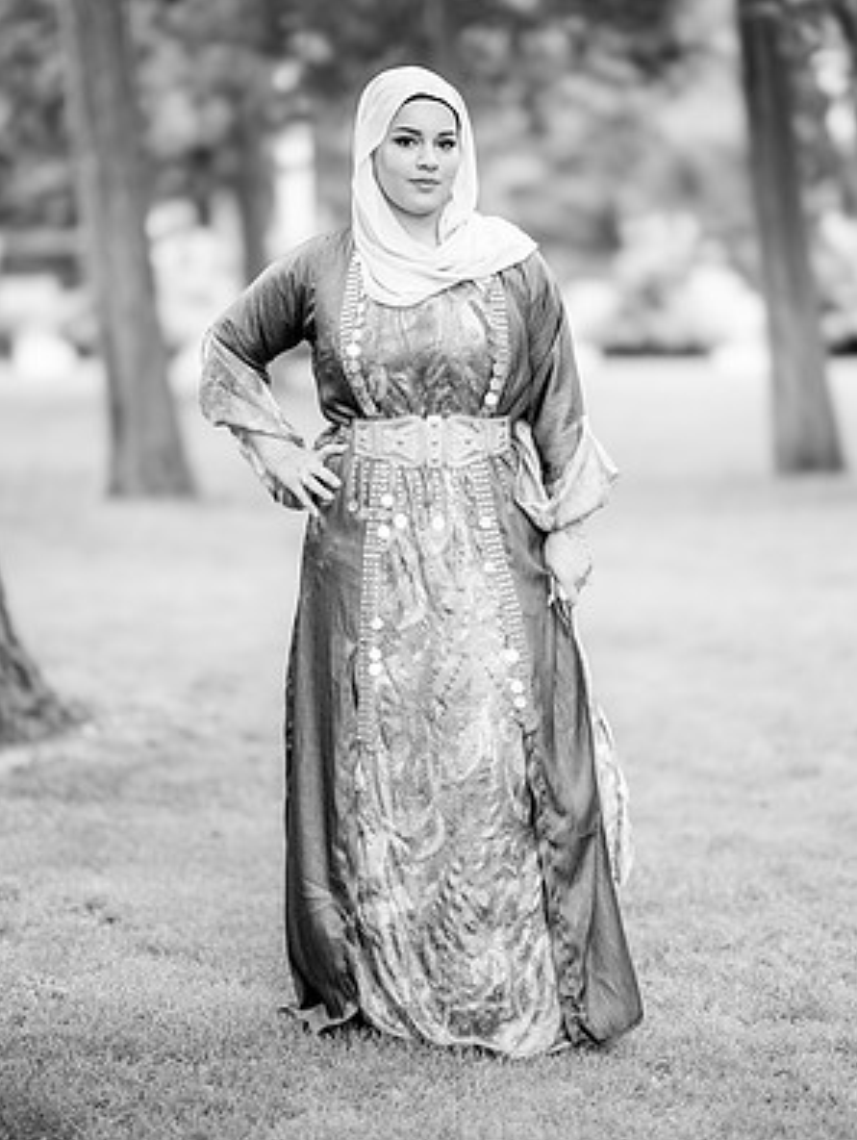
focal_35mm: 93
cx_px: 427
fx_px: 3065
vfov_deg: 21.1
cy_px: 534
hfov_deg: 15.9
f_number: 1.4
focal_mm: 85
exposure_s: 1/640
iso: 100
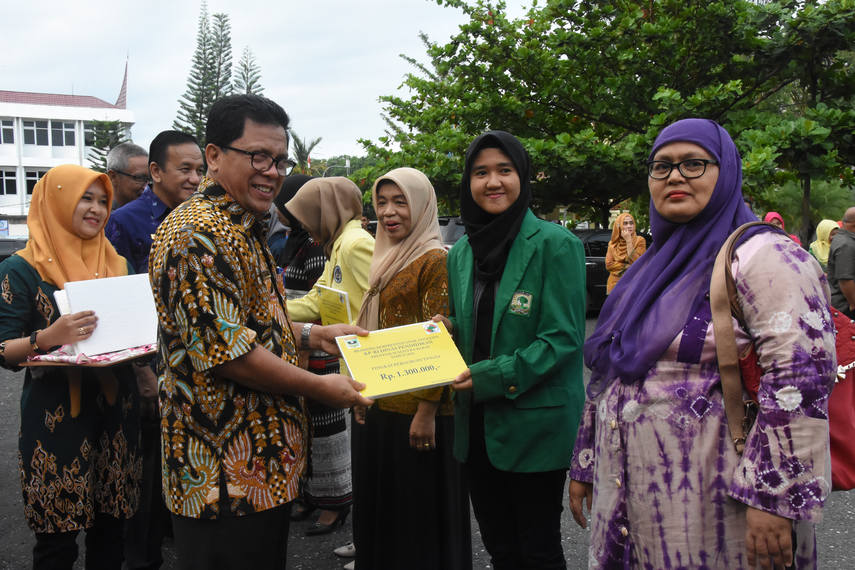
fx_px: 784
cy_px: 285
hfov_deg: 57.2
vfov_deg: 40.0
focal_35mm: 33
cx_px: 428
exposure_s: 1/800
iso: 3200
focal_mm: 22
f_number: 14
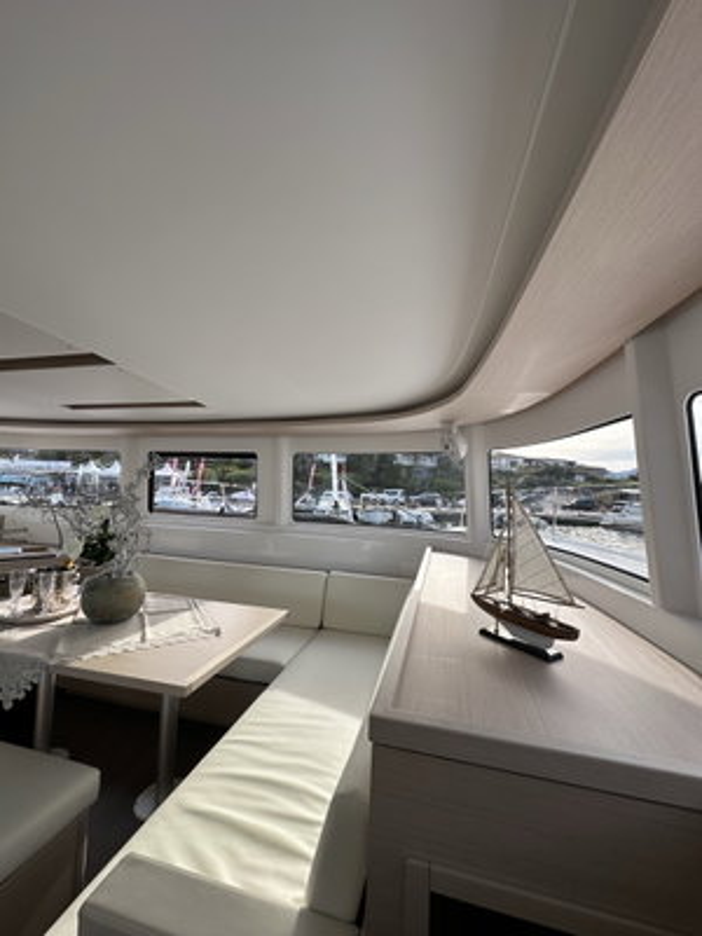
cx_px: 351
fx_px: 379
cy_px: 468
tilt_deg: +3.4
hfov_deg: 85.7
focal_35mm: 14
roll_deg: -2.4
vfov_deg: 102.1
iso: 40
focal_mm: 2.22
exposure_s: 1/335
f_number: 2.2
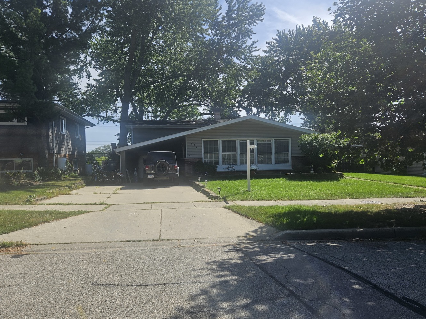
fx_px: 308
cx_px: 205
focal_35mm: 25
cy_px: 167
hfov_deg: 69.4
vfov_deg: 54.9
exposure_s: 1/1650
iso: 25
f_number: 1.8
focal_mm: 5.4
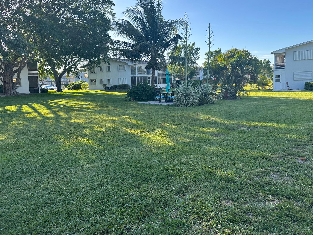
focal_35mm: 27
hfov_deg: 65.1
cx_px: 173
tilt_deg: -5.7
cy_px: 104
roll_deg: +1.7
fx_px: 244
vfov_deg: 51.2
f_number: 1.78
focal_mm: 6.86
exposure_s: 1/1040
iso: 80
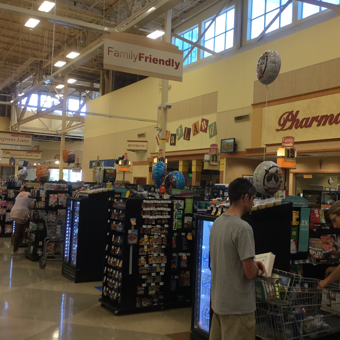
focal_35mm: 44
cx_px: 198
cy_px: 163
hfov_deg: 38.2
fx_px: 489
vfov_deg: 38.3
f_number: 2.4
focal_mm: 3.3
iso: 25
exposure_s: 1/30
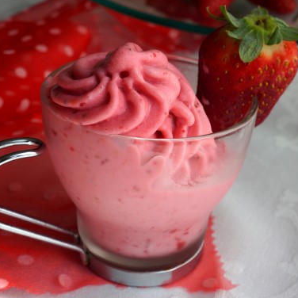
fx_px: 555
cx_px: 179
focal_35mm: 57
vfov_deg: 30.0
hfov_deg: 30.0
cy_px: 153
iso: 100
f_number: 9
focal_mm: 28
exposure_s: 1/100
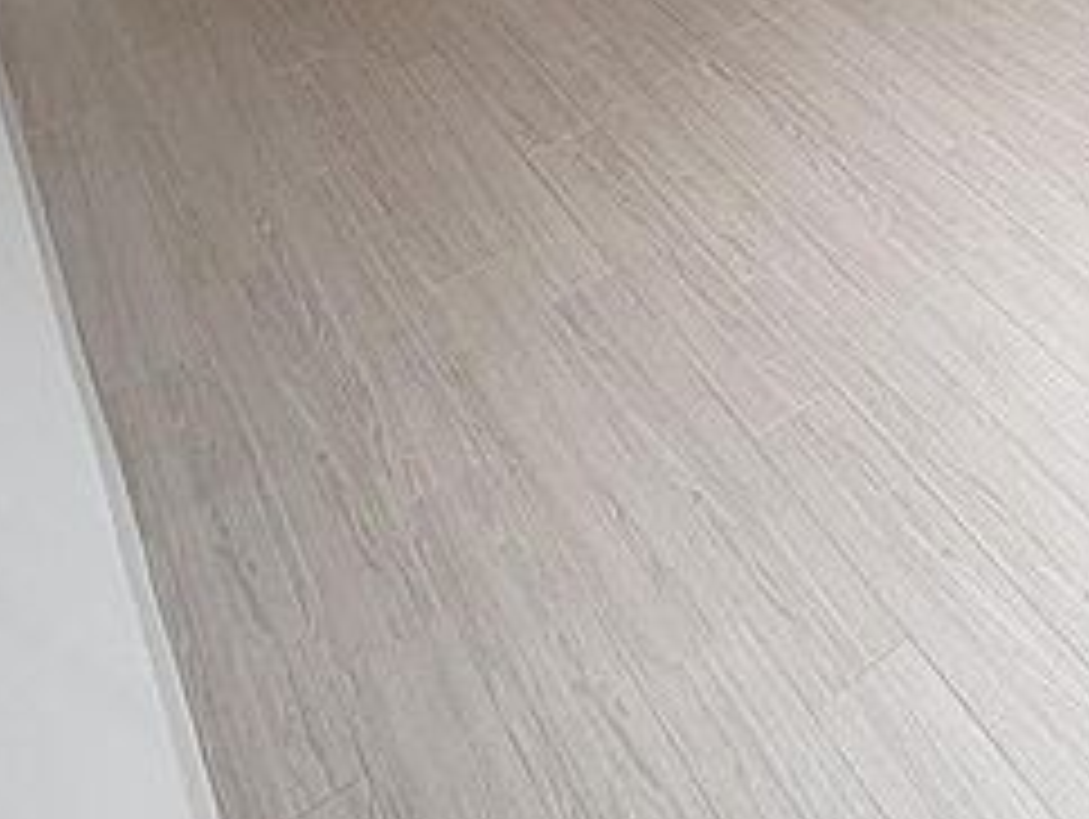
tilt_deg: -40.9
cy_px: 171
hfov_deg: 43.3
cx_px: 1080
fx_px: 1165
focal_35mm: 37
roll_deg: +3.8
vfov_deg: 37.4
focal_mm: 2.22
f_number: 2.2
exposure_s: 1/99
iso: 160
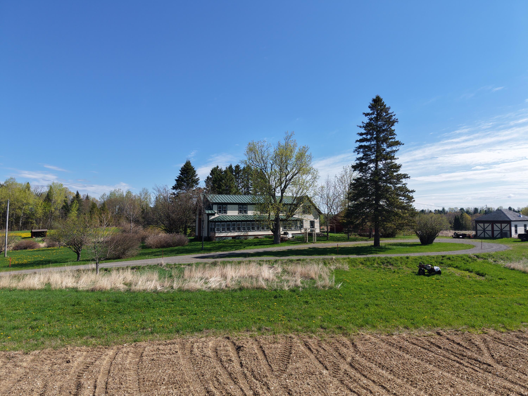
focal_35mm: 24
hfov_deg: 71.6
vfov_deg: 56.8
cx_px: 264
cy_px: 198
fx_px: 366
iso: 160
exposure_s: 1/4000
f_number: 1.8
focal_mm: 8.67
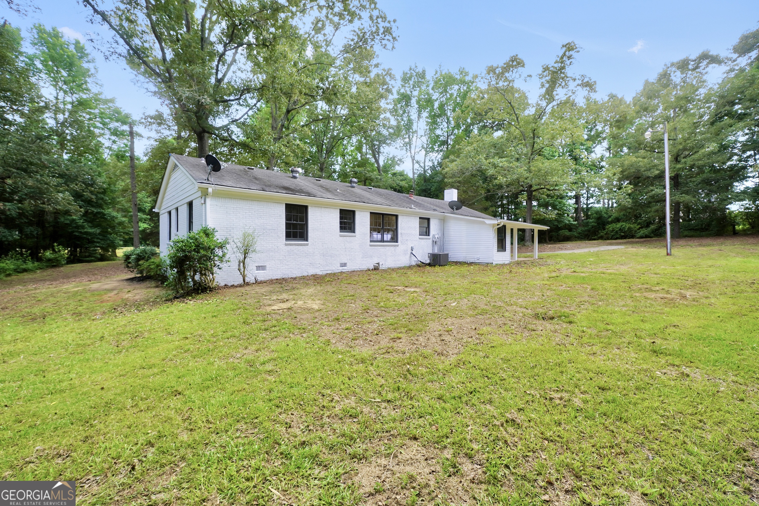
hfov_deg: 100.4
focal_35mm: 15
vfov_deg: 77.3
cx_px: 380
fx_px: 316
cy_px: 253
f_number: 5.6
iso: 100
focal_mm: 10
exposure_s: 1/80
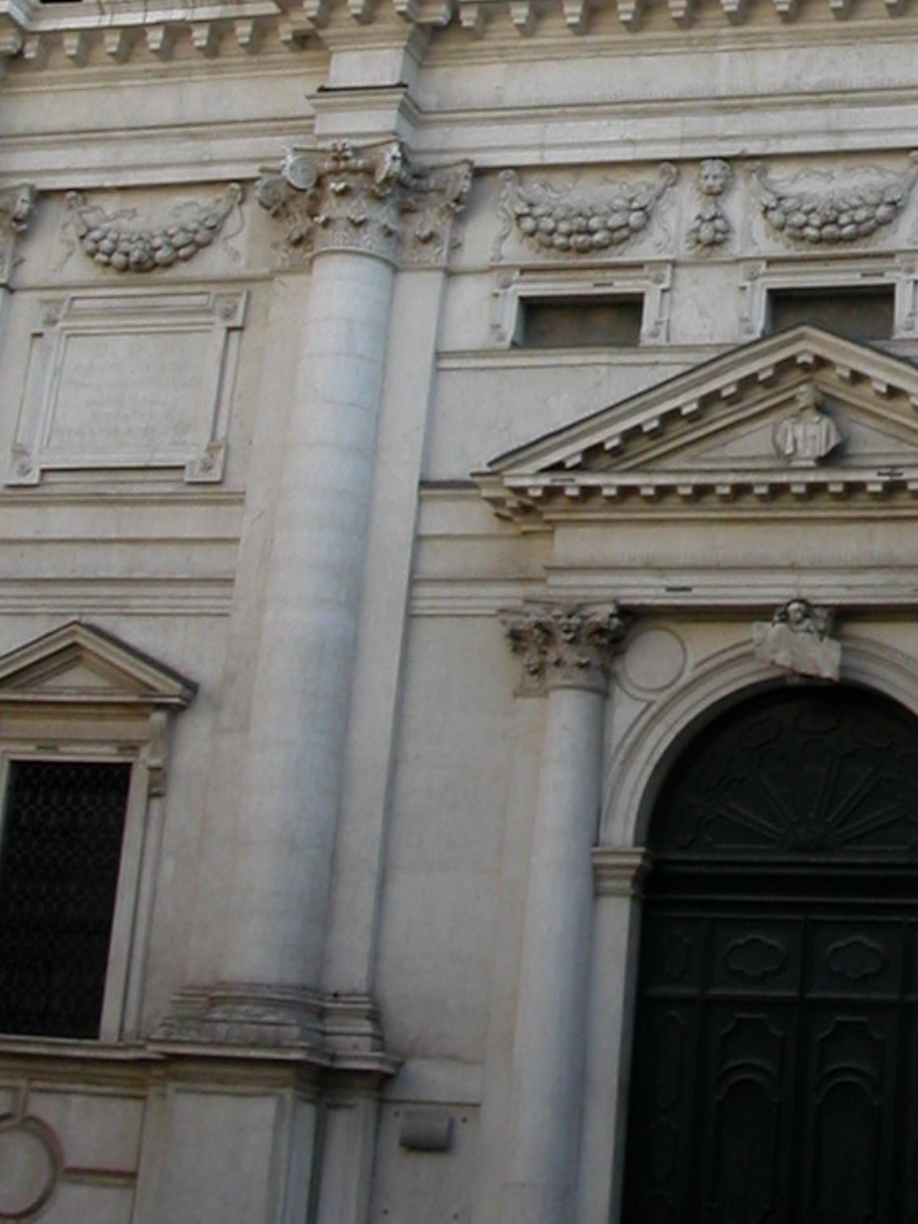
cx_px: 879
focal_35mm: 78
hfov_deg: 18.5
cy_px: 90
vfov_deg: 24.2
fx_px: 2759
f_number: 4.5
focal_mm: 5.6
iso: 100
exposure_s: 1/184
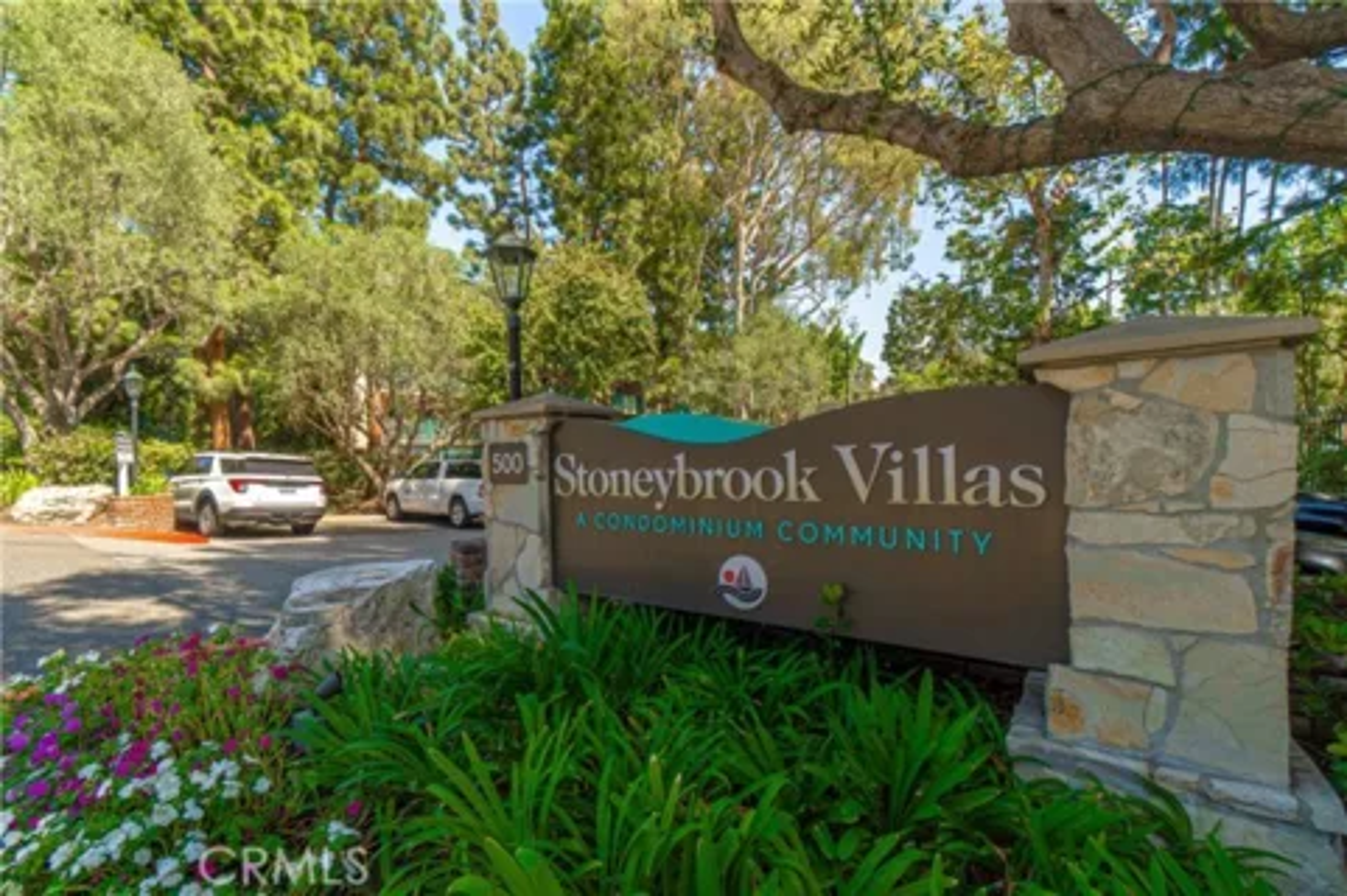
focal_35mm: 15
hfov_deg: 100.4
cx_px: 674
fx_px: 561
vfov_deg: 77.2
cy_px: 448
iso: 100
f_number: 7.1
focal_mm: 10
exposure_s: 1/160
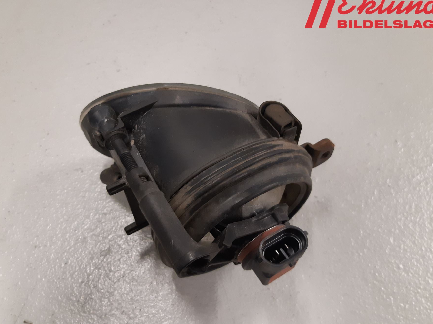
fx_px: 375
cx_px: 205
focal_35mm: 30
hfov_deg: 59.9
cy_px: 174
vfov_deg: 46.8
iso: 200
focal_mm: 3.93
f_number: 1.7
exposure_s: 1/50
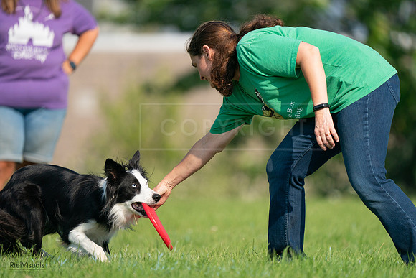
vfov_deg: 2.3
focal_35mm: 600
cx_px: 208
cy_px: 139
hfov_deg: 3.4
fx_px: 6935
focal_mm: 600
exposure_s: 1/4000
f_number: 6.3
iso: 1000
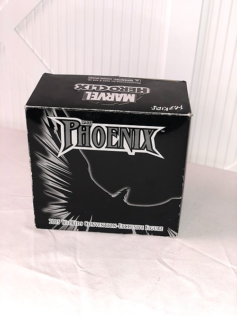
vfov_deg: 36.8
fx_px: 474
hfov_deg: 28.1
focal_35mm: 52
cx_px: 118
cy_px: 158
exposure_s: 1/30
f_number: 2.4
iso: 40
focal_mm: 6
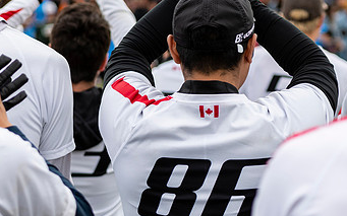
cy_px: 82
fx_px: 1721
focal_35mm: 182
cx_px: 213
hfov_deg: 11.5
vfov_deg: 7.2
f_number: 2.8
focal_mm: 70
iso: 100
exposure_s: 1/1250
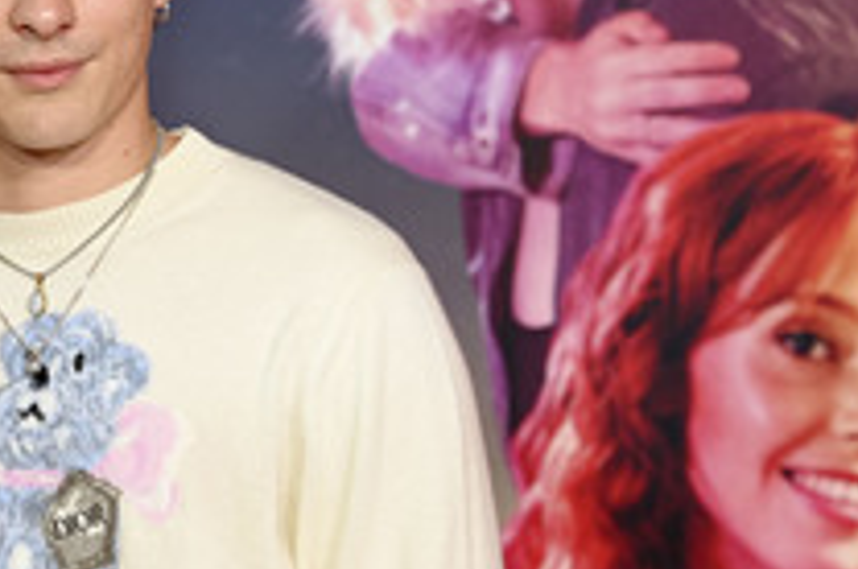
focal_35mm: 163
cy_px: 264
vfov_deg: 8.4
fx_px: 3879
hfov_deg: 12.4
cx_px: -68
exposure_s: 1/160
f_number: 4.5
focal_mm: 75
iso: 1000
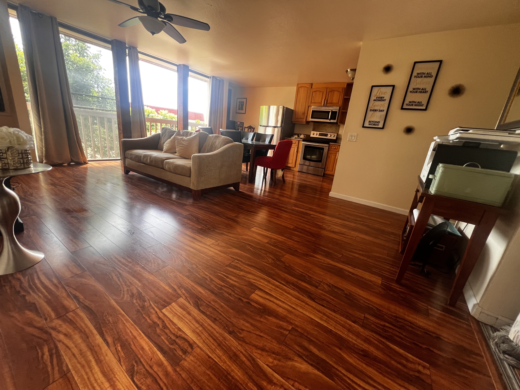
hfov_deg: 106.2
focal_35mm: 13
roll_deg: -7.2
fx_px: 195
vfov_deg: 89.9
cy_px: 195
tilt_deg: -18.1
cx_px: 260
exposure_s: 1/99
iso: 160
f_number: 1.8
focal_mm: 1.57
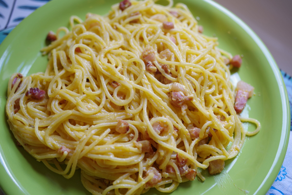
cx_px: 146
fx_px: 406
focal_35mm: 50
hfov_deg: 39.6
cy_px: 98
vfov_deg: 27.0
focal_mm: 50
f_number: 4
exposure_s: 1/15
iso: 100
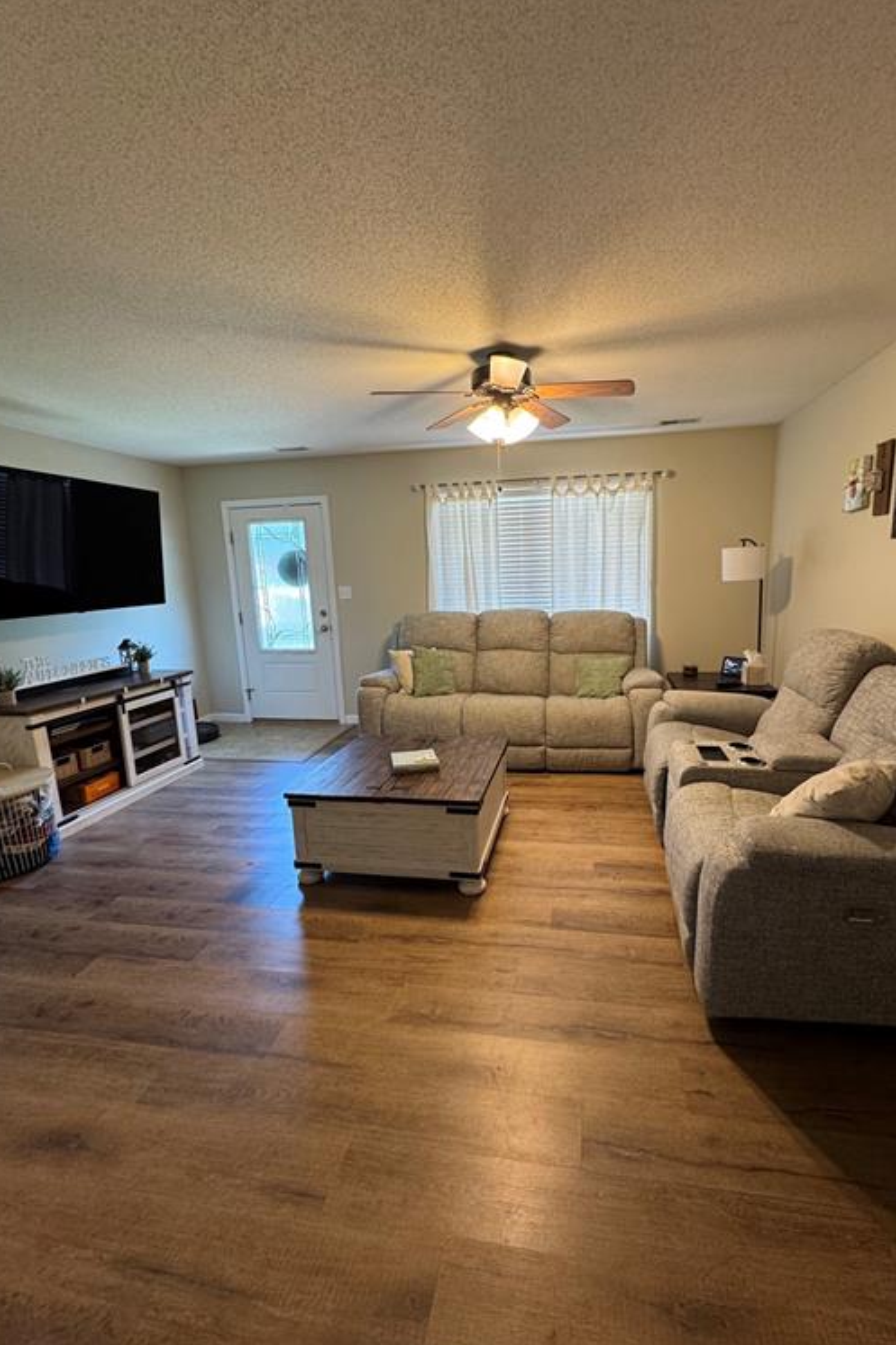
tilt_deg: -12.5
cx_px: 496
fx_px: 560
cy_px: 671
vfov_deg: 100.4
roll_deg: +1.6
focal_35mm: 15
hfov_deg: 77.1
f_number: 2.2
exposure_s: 1/60
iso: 200
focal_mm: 2.22
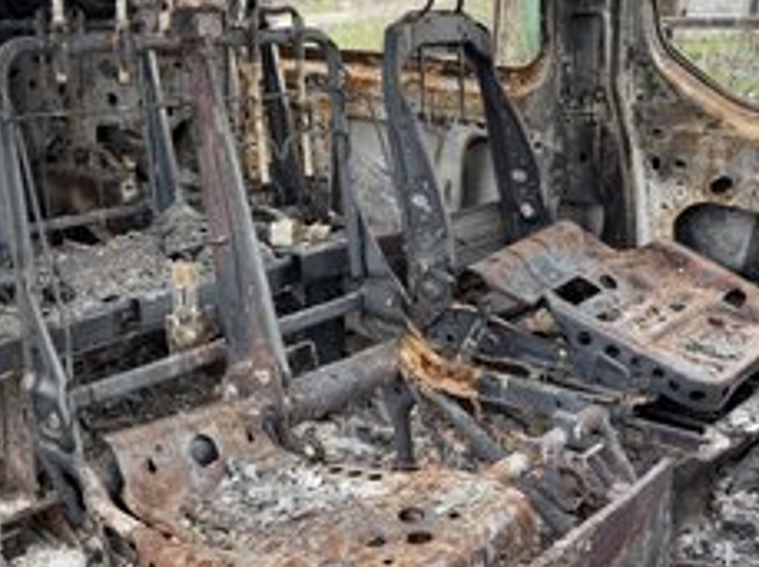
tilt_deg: -11.7
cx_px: 199
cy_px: 172
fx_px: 919
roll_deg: +0.6
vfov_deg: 33.8
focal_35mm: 42
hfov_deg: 43.6
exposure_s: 1/547
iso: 80
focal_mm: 6.76
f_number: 1.78
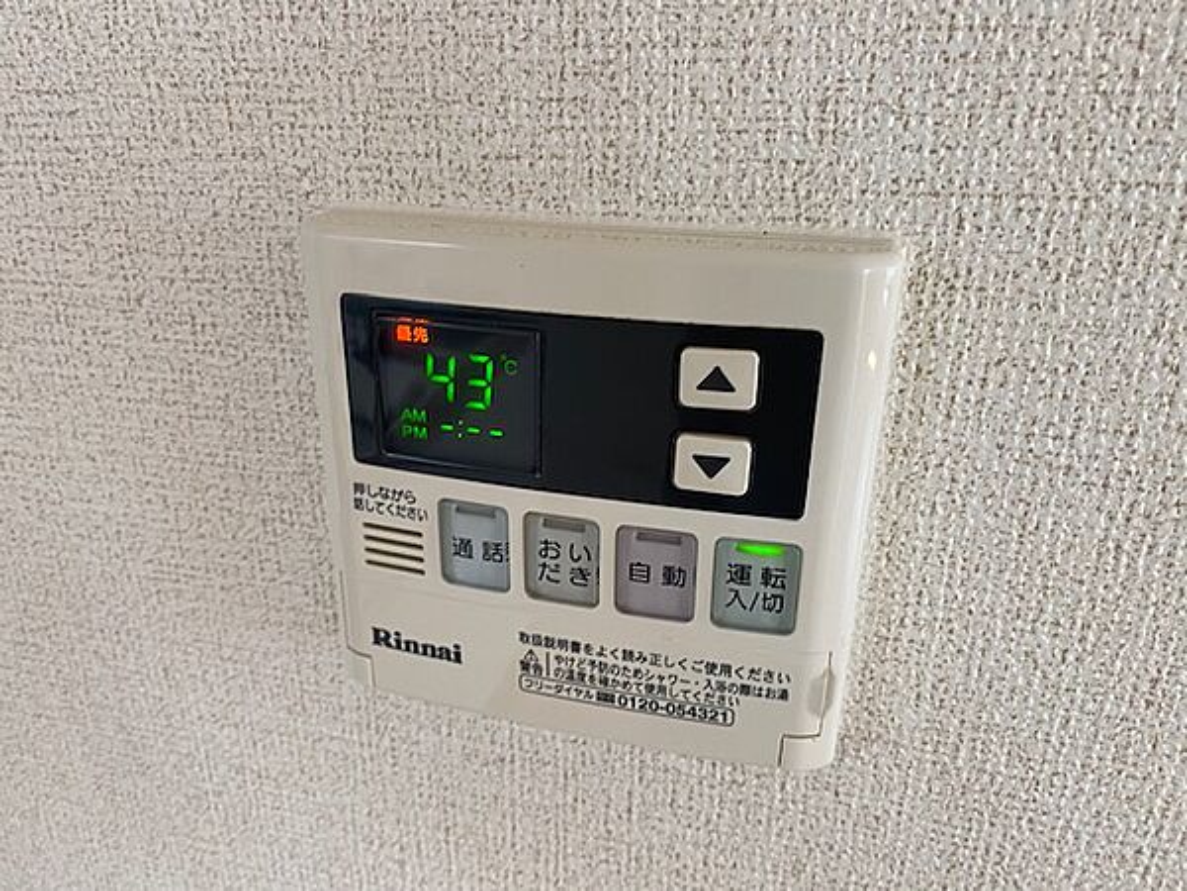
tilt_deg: -21.7
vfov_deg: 53.1
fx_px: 892
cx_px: 594
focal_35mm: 26
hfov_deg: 67.3
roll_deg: +0.3
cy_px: 446
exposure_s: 1/60
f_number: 1.8
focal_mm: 4.25
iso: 125
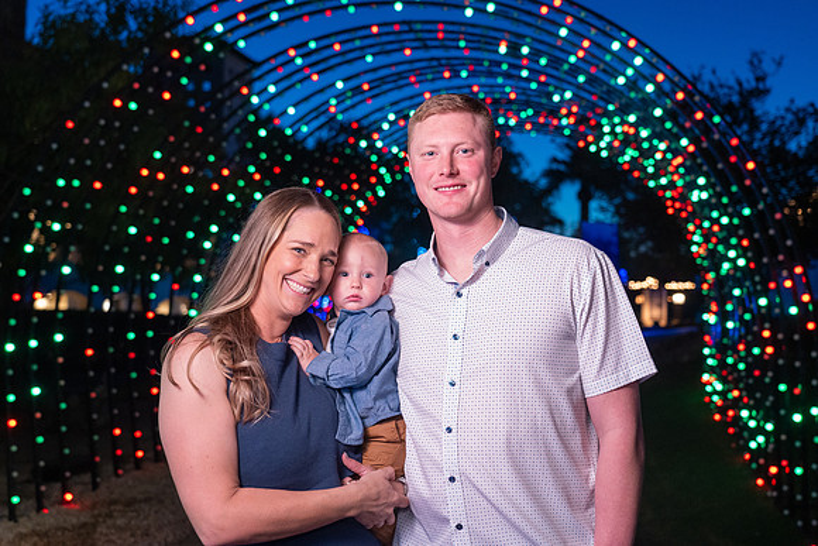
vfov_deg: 29.3
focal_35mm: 46
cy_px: 273
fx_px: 1045
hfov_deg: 42.7
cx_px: 409
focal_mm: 46
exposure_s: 1/80
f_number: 4
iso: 3200
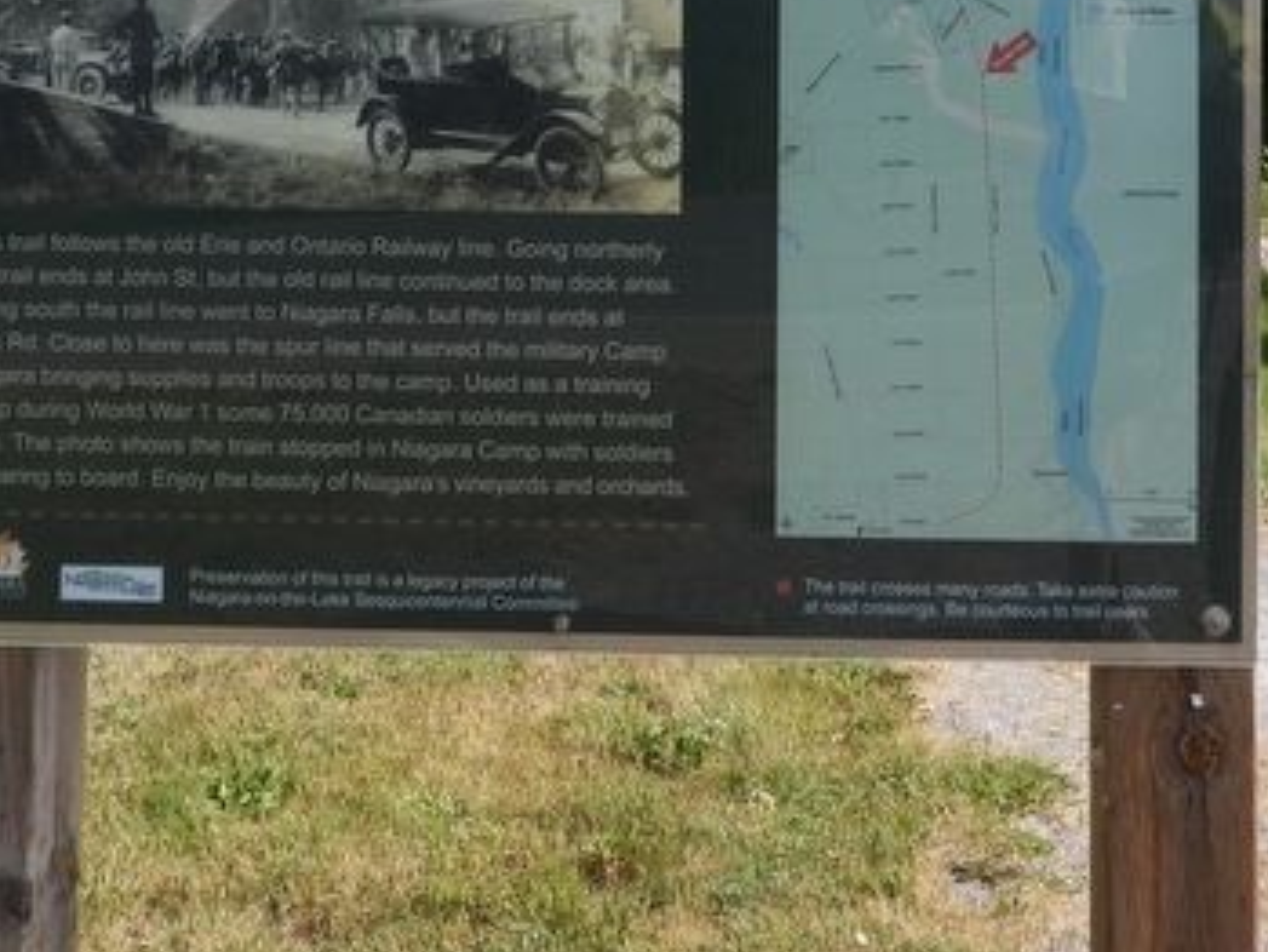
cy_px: -15
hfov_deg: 34.8
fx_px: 2015
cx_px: 778
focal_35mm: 55
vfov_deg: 25.2
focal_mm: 4.3
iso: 100
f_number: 2.8
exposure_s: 1/1000
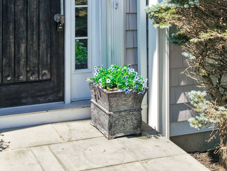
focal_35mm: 64
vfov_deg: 21.2
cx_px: 36
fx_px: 420
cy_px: -39
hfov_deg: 29.4
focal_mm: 8.7
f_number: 1.8
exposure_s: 1/800
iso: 200
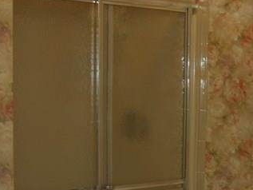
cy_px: 241
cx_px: 266
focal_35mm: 113
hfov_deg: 16.9
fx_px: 826
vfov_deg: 12.7
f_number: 2.7
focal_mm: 7.5
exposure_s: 1/30
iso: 64
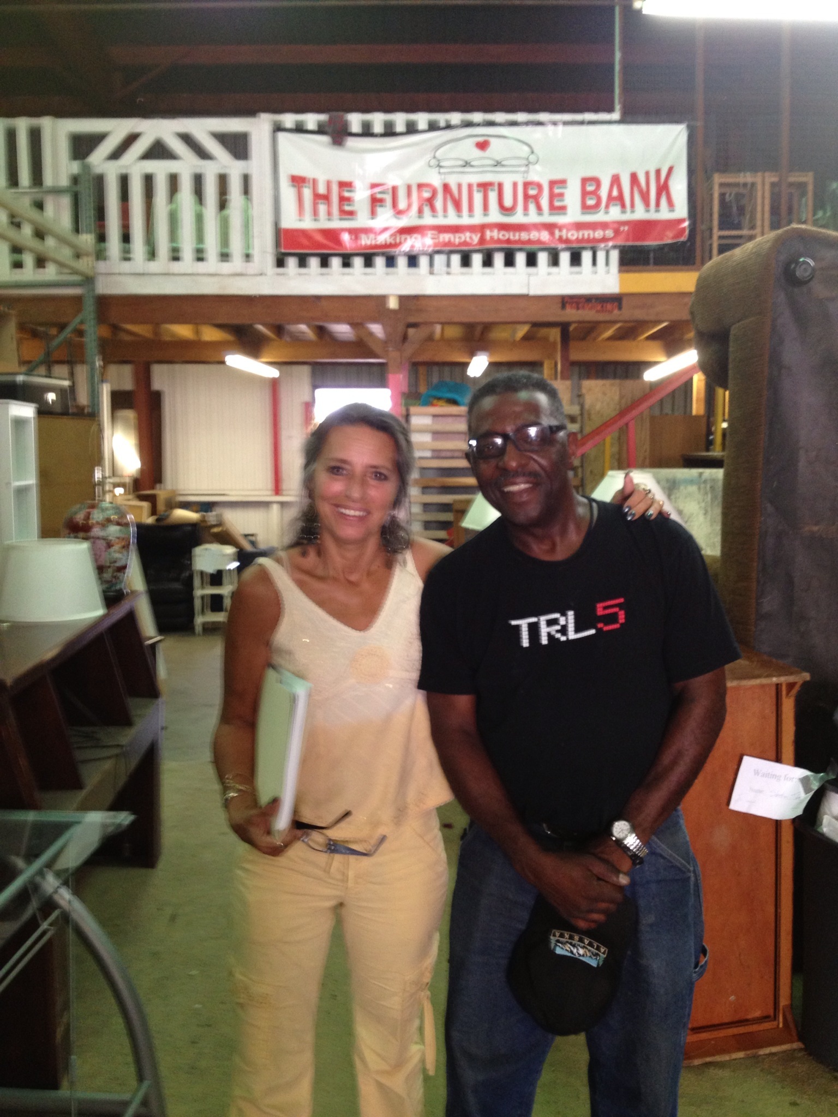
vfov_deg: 52.6
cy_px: 558
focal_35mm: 35
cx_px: 419
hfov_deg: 40.7
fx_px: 1130
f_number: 2.4
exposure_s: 1/20
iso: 160
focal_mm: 4.28
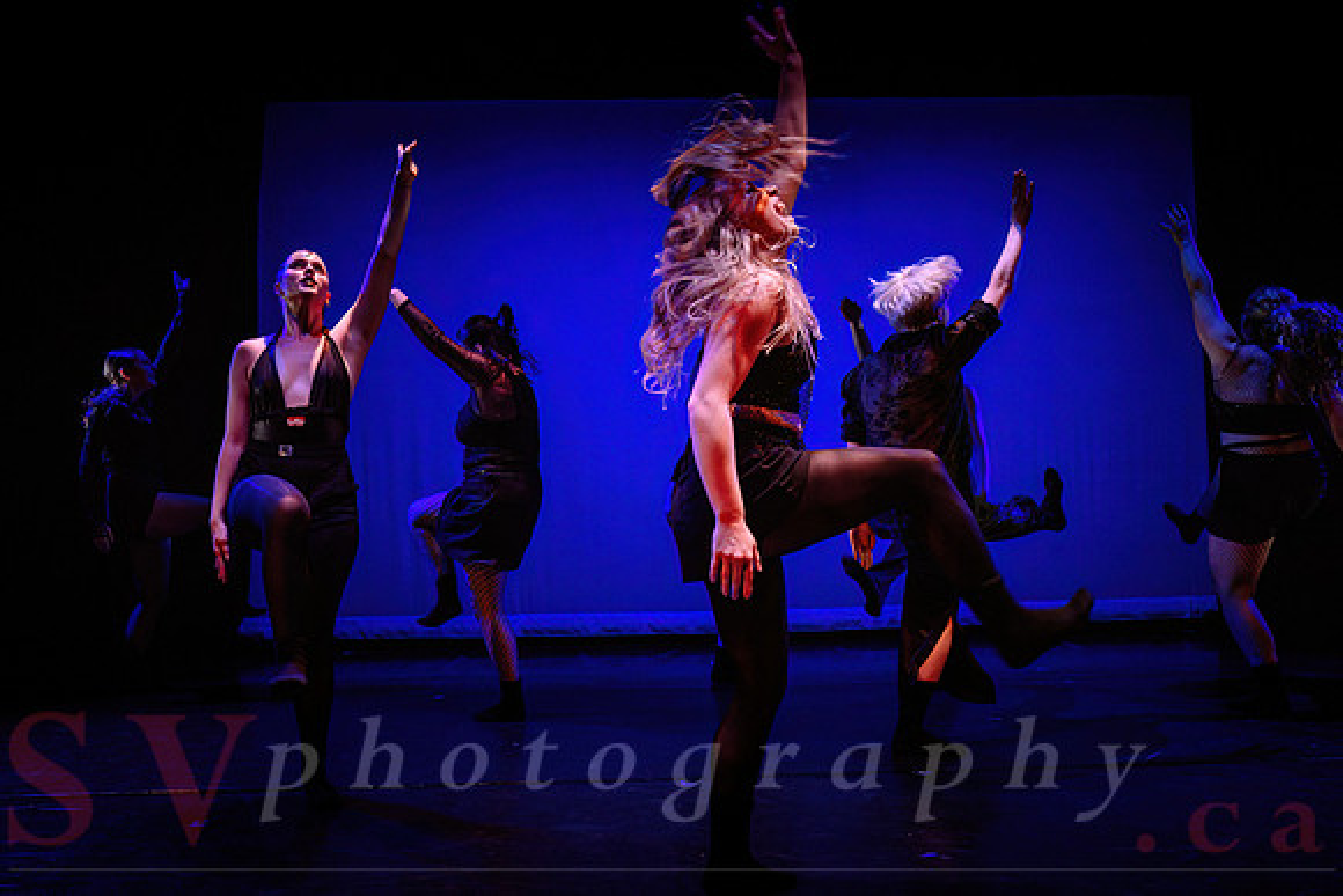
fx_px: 1025
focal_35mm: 27
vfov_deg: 47.1
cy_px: 498
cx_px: 584
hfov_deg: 66.2
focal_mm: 24
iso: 3200
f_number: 2.8
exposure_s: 1/300
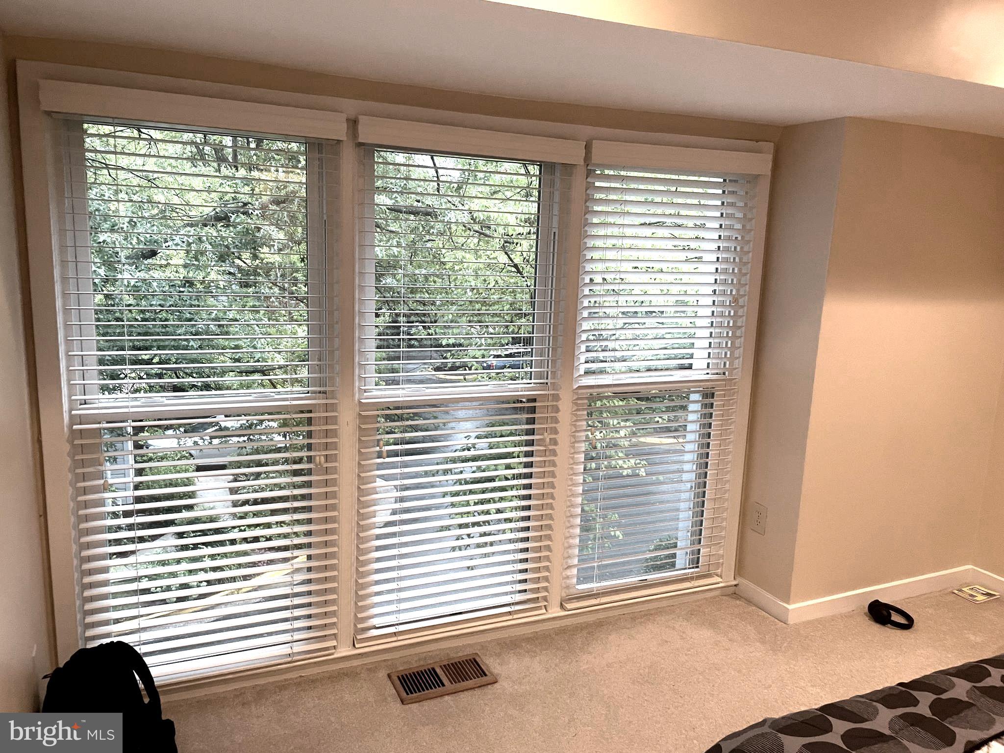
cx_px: 502
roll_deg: -1.9
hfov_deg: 67.3
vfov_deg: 53.1
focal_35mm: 26
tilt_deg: -10.8
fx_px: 754
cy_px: 376
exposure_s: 1/60
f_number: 1.6
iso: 250
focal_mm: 4.2
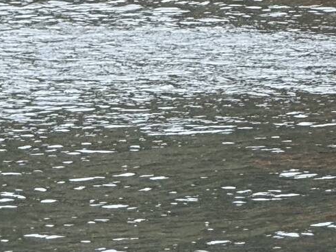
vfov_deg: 2.3
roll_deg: +0.2
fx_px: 6168
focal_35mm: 635
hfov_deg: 3.1
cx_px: 532
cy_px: -179
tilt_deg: -1.0
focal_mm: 15.66
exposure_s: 1/447
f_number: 2.8
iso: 50
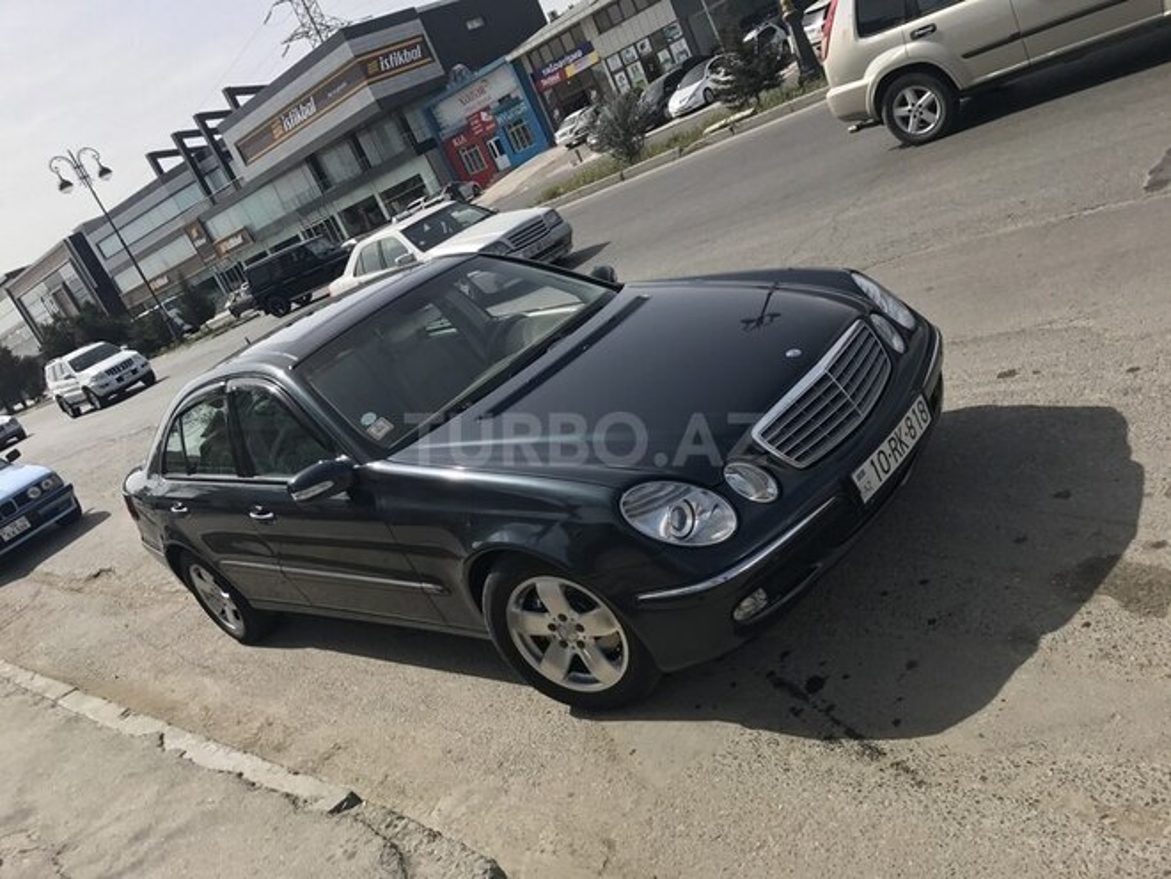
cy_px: 440
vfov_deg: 49.7
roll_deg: +25.6
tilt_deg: -17.0
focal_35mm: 28
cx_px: 586
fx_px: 947
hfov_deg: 63.4
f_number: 1.8
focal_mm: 3.99
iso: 20
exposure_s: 1/1808
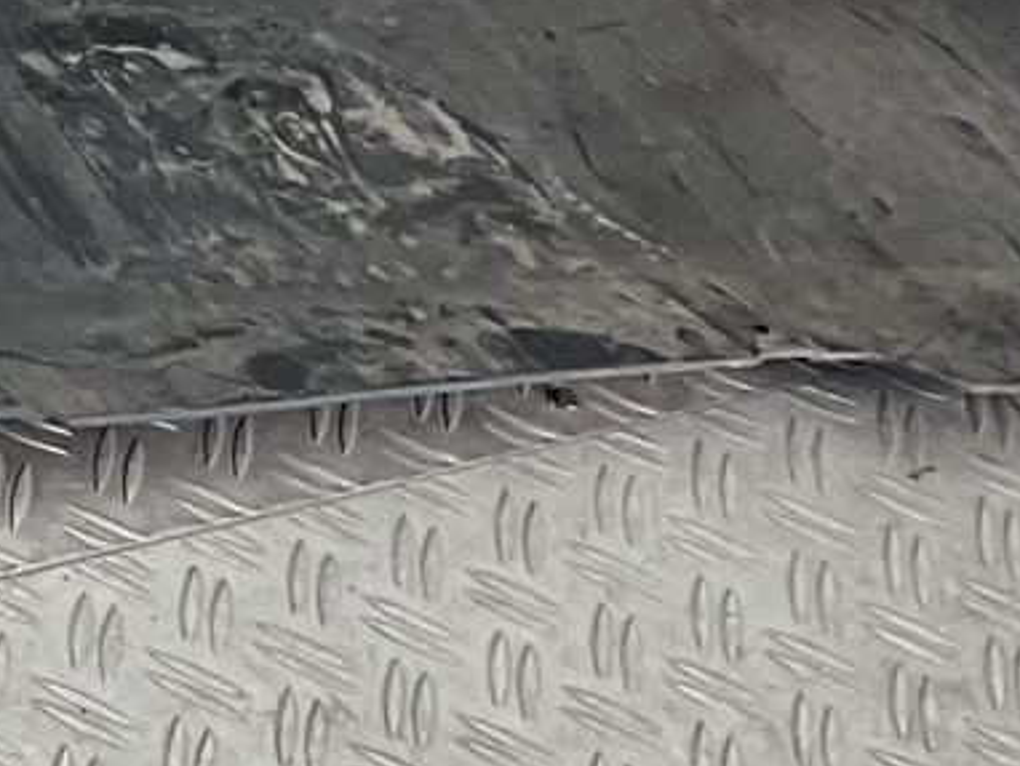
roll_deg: -18.5
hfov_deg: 10.7
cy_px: -304
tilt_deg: -41.2
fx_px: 4511
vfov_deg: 9.5
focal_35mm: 153
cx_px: -1559
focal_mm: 3
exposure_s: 1/100
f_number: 1.8
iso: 20
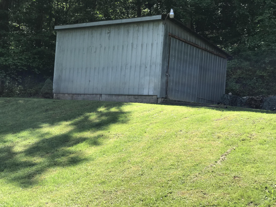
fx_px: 454
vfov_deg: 25.7
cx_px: 138
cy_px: 104
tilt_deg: +2.5
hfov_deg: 33.8
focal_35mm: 57
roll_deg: -4.9
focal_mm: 6.6
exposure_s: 1/308
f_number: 2.8
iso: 20
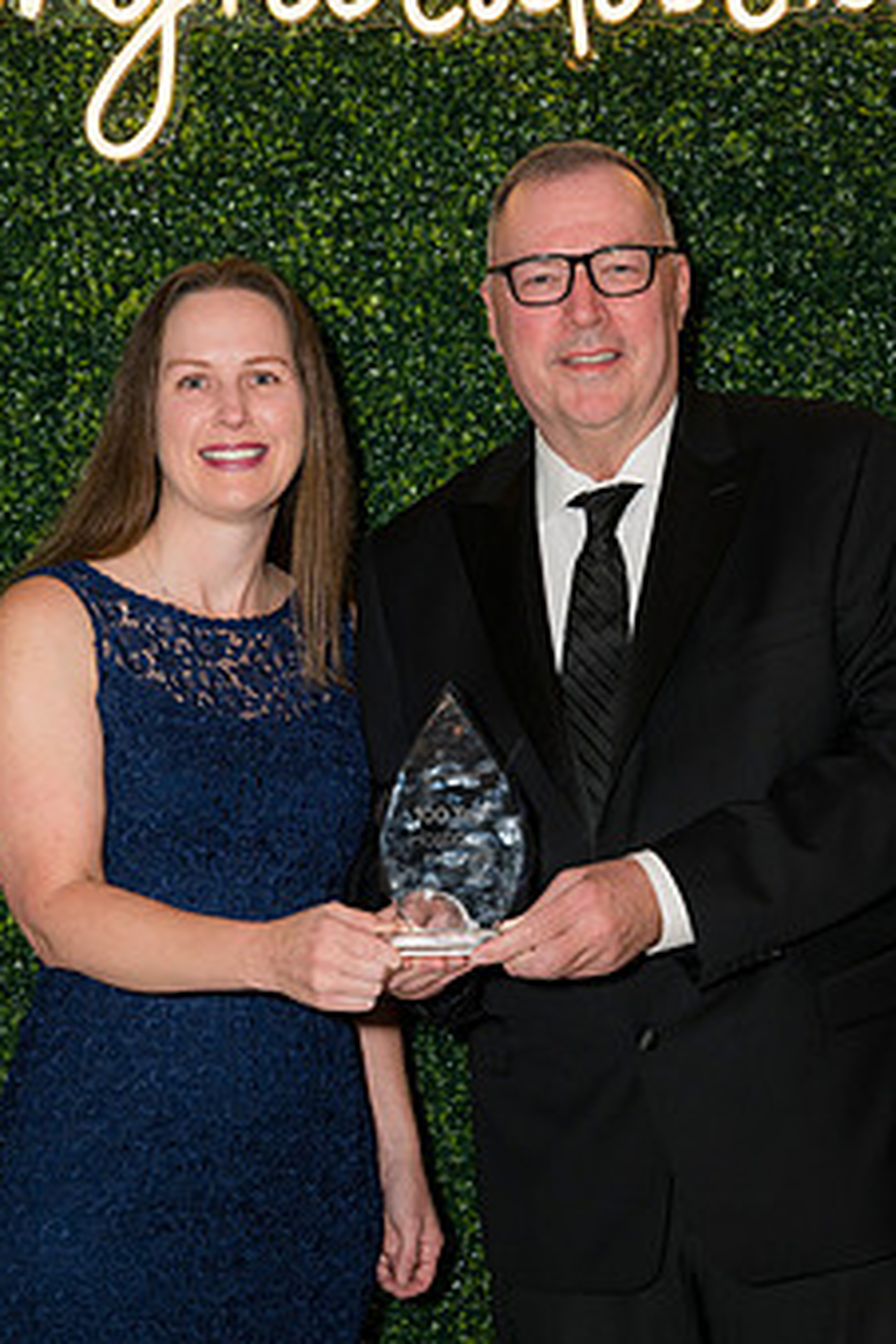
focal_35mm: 85
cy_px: 833
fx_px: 3173
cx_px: 448
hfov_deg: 16.1
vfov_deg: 23.9
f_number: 5
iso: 400
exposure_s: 1/160
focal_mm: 64
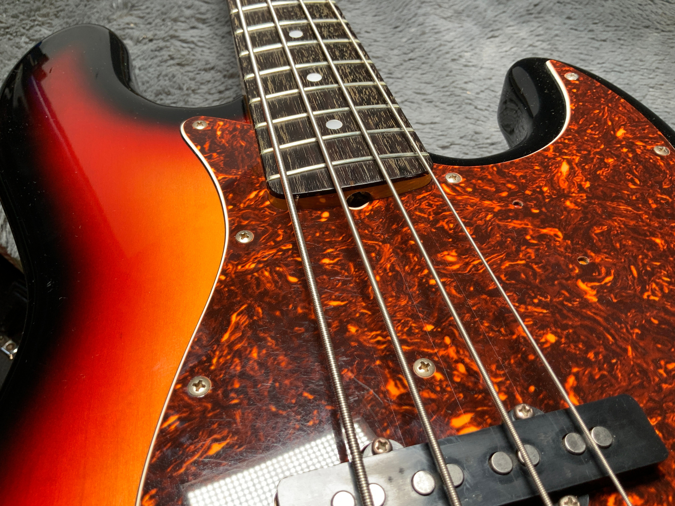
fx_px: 565
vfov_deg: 48.2
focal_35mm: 29
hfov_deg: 61.7
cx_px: 338
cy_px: 253
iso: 64
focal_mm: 3
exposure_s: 1/104
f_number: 1.8
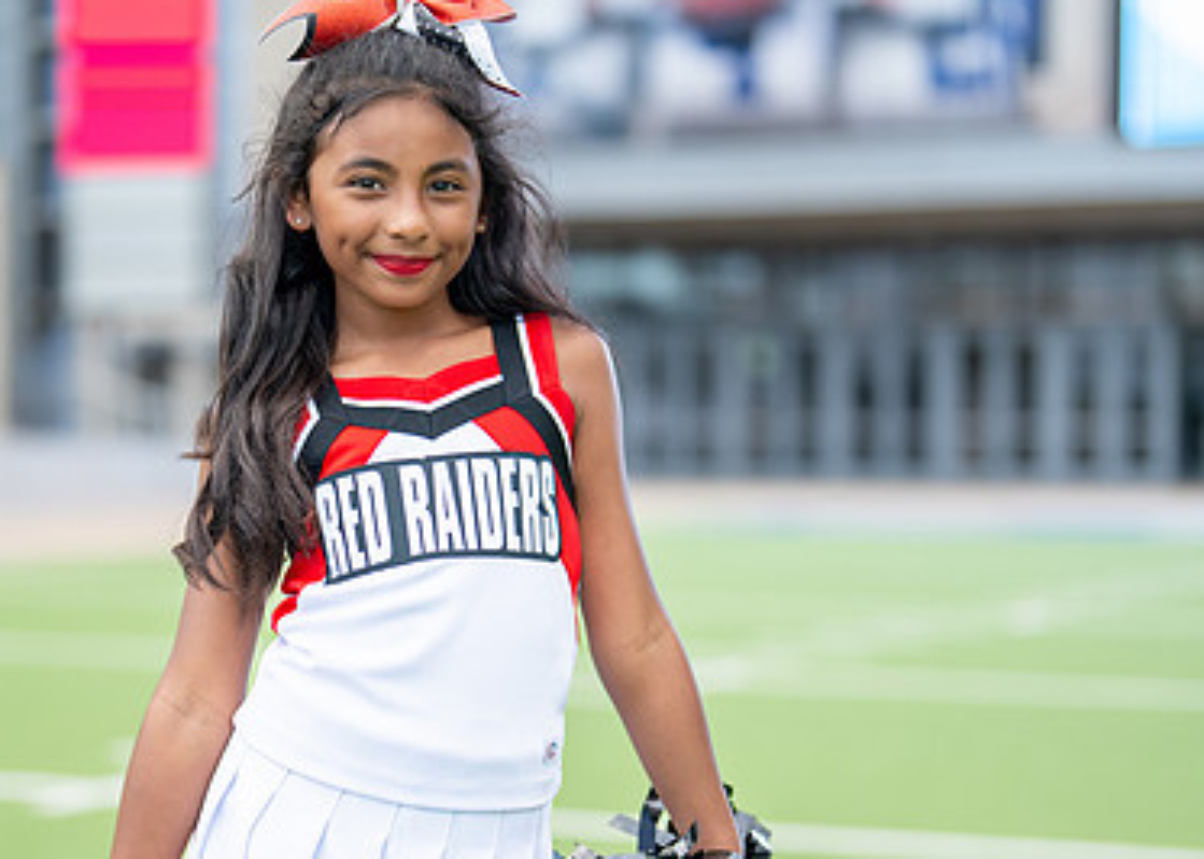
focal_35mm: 92
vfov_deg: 15.5
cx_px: 490
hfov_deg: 21.7
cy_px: 561
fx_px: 3144
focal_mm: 50
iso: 160
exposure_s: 1/1000
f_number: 1.2
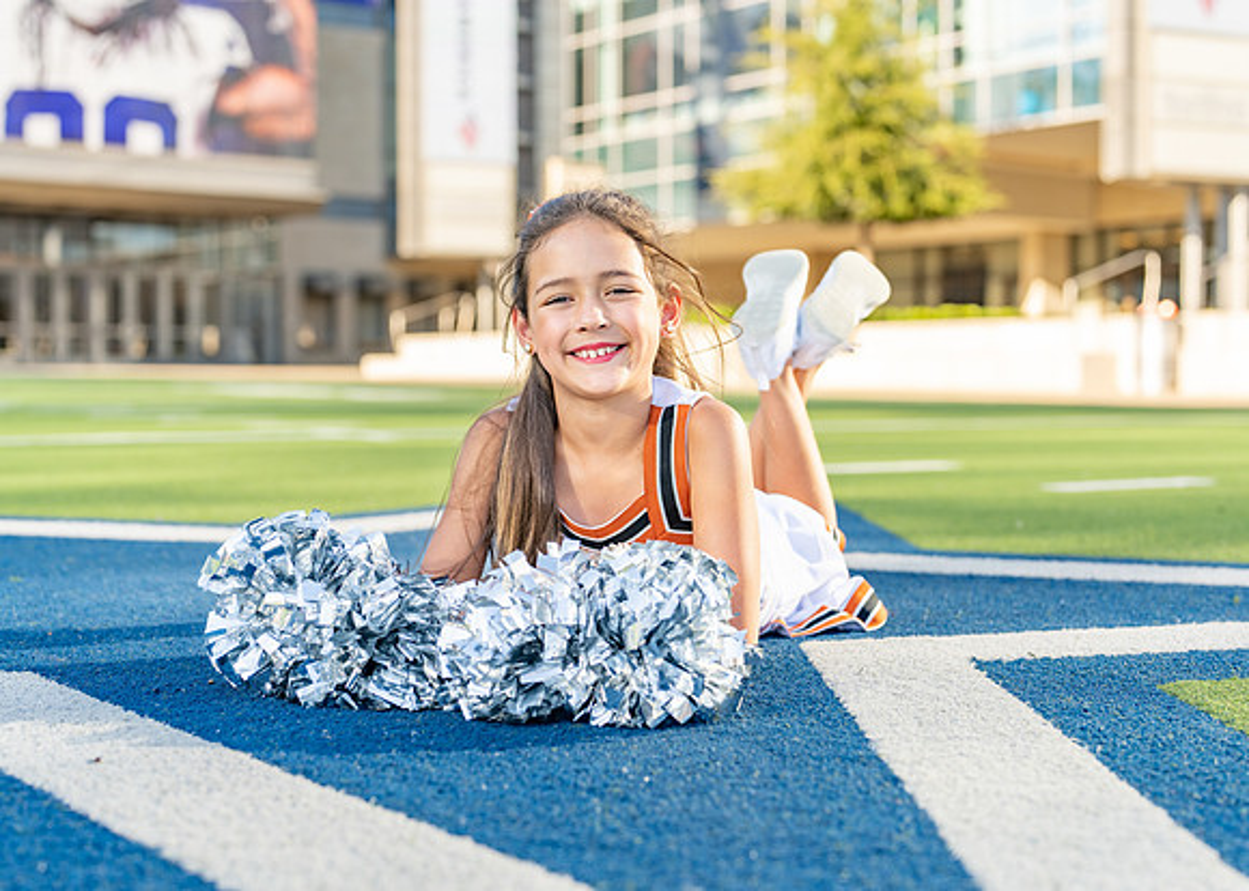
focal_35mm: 53
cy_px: 446
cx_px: 624
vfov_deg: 26.8
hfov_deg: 36.9
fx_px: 1874
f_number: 2.8
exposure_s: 1/500
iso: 100
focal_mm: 50
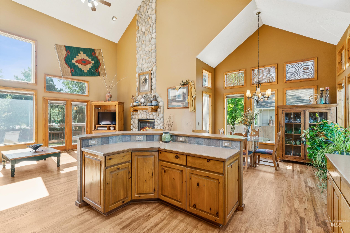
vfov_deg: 72.1
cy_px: 116
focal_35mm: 16
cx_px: 175
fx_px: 160
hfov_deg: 95.0
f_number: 13
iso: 400
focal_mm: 16.5
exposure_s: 1/8
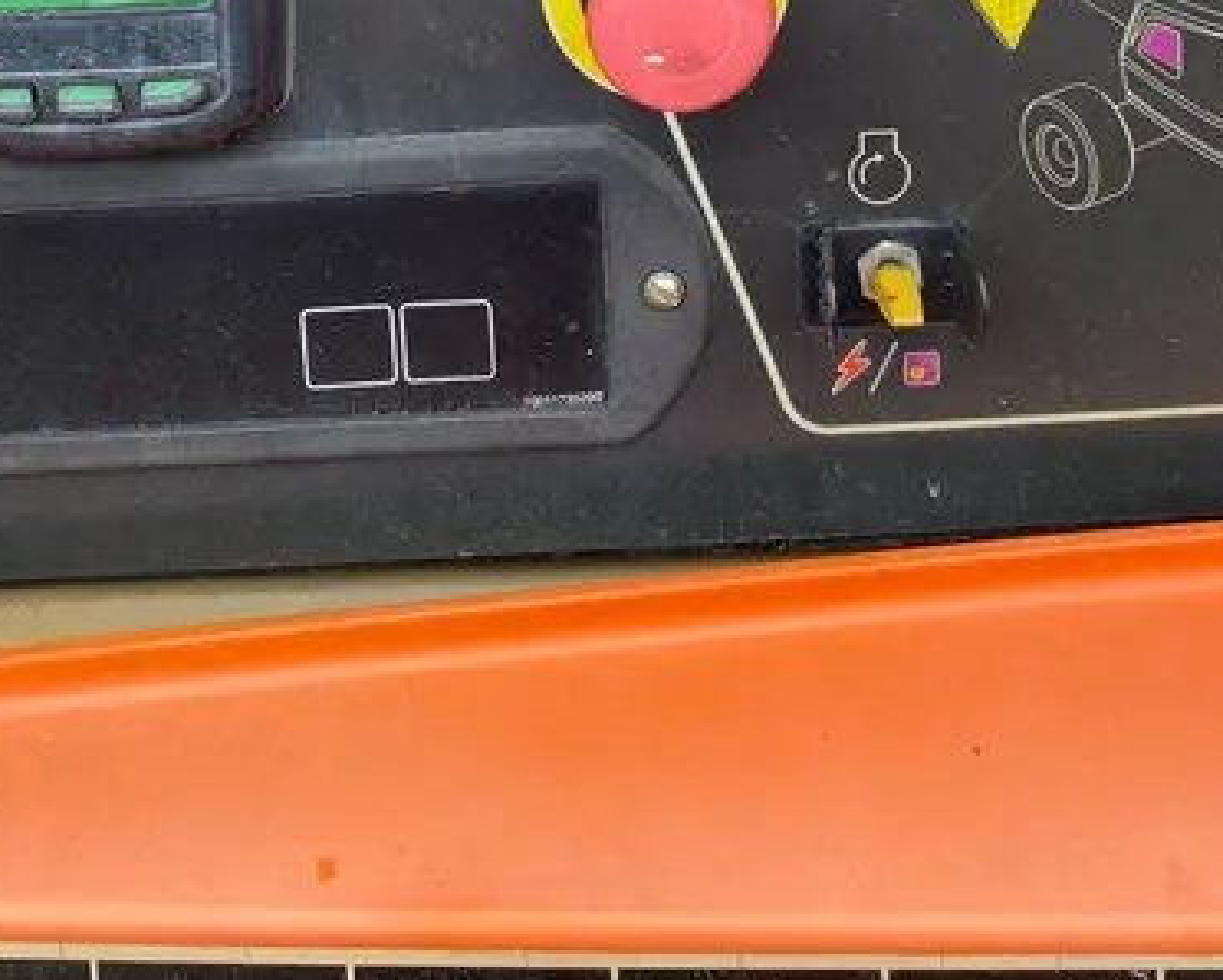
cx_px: 671
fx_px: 1811
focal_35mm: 50
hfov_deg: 37.3
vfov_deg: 27.1
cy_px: -169
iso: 32
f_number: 1.8
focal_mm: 4.25
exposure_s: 1/163
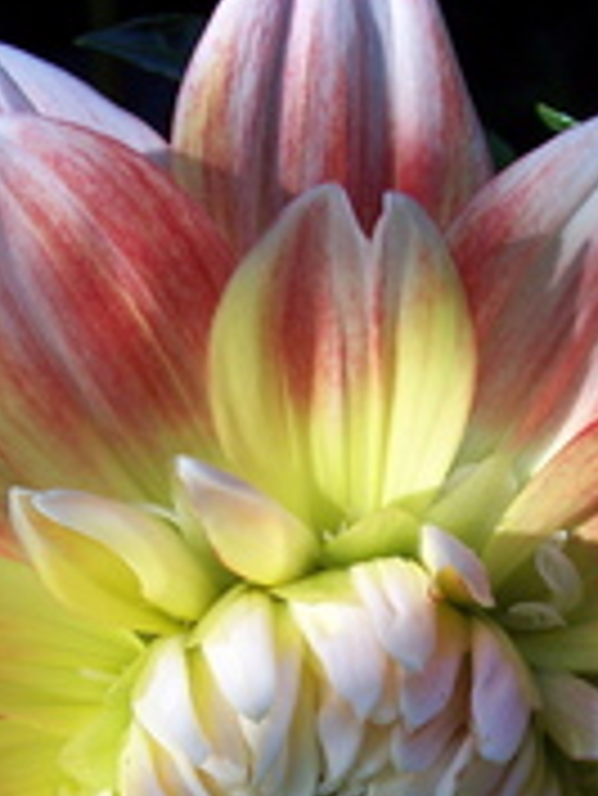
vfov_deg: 19.8
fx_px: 2232
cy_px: 742
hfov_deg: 15.3
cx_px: 306
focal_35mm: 97
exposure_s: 1/350
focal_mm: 8
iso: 100
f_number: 3.4
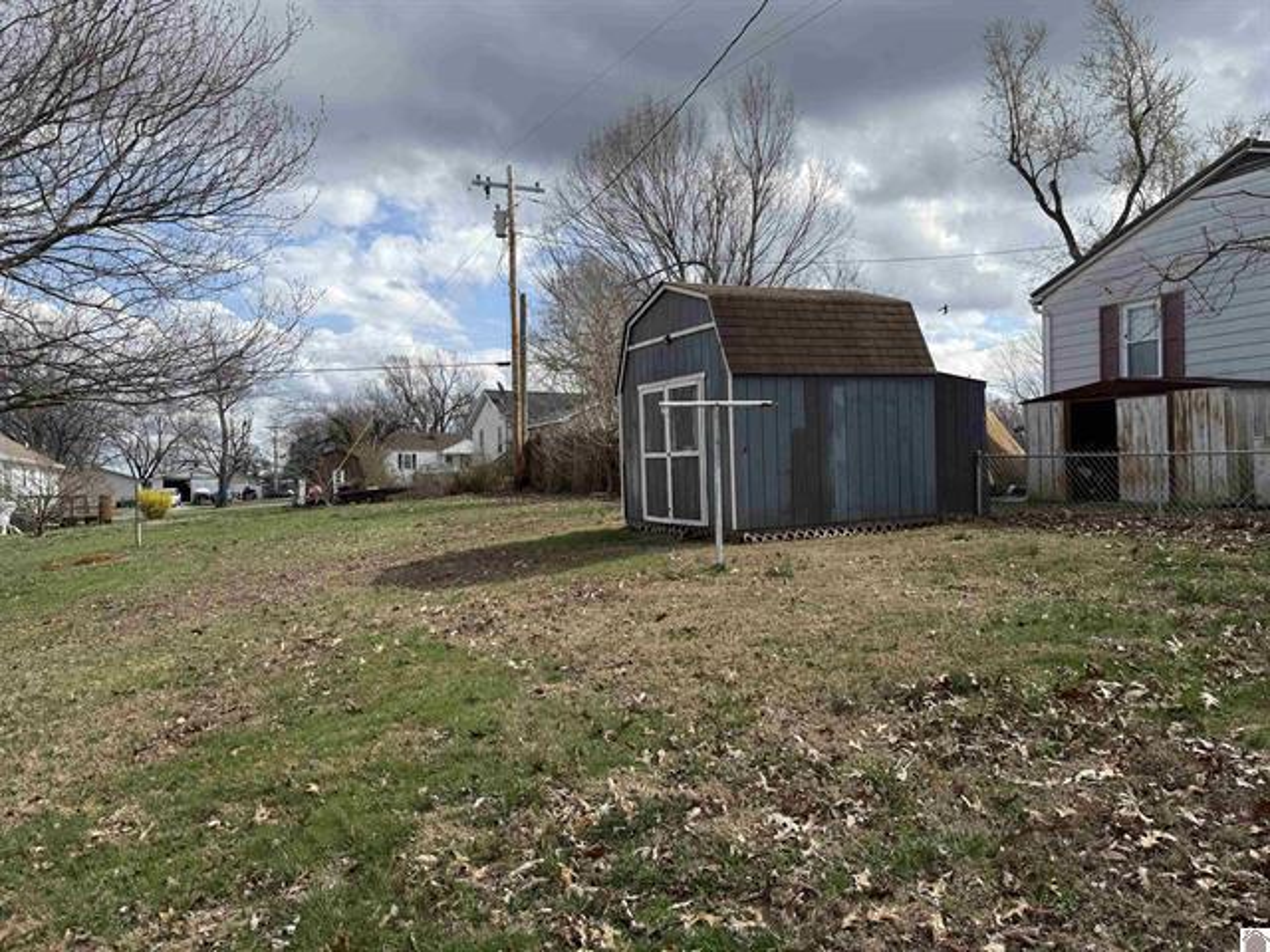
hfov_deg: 71.6
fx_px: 881
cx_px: 635
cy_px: 476
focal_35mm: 24
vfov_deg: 56.8
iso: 80
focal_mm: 6.76
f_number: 1.78
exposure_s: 1/4405
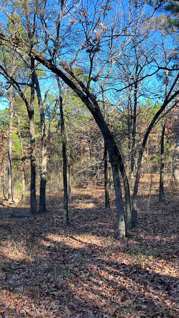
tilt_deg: +1.4
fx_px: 321
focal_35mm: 38
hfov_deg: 30.9
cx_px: 121
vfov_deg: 52.8
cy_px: 159
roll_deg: -3.8
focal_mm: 5.7
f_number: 1.5
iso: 50
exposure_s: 1/316
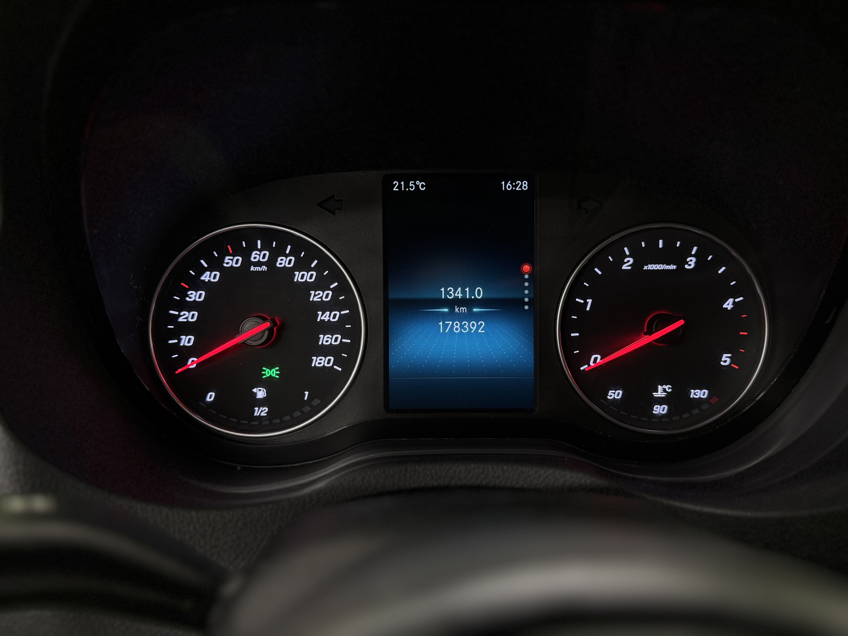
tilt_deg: -28.8
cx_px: 424
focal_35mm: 24
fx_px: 588
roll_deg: -0.3
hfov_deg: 71.6
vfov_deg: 56.8
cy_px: 318
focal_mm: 6.76
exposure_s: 1/50
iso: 320
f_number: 1.78
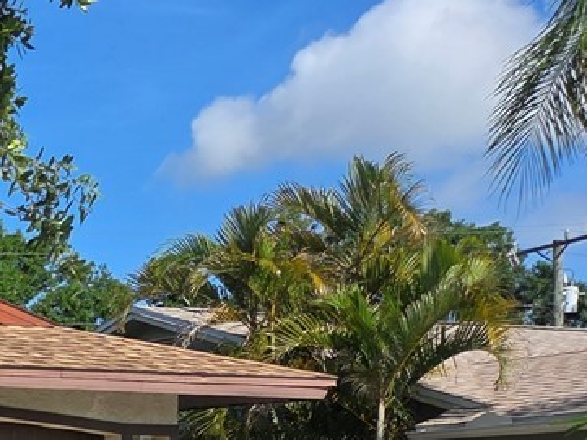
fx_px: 1730
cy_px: 549
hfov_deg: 14.7
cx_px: -689
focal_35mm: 102
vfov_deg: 14.0
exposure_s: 1/3667
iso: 80
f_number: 1.8
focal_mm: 5.4
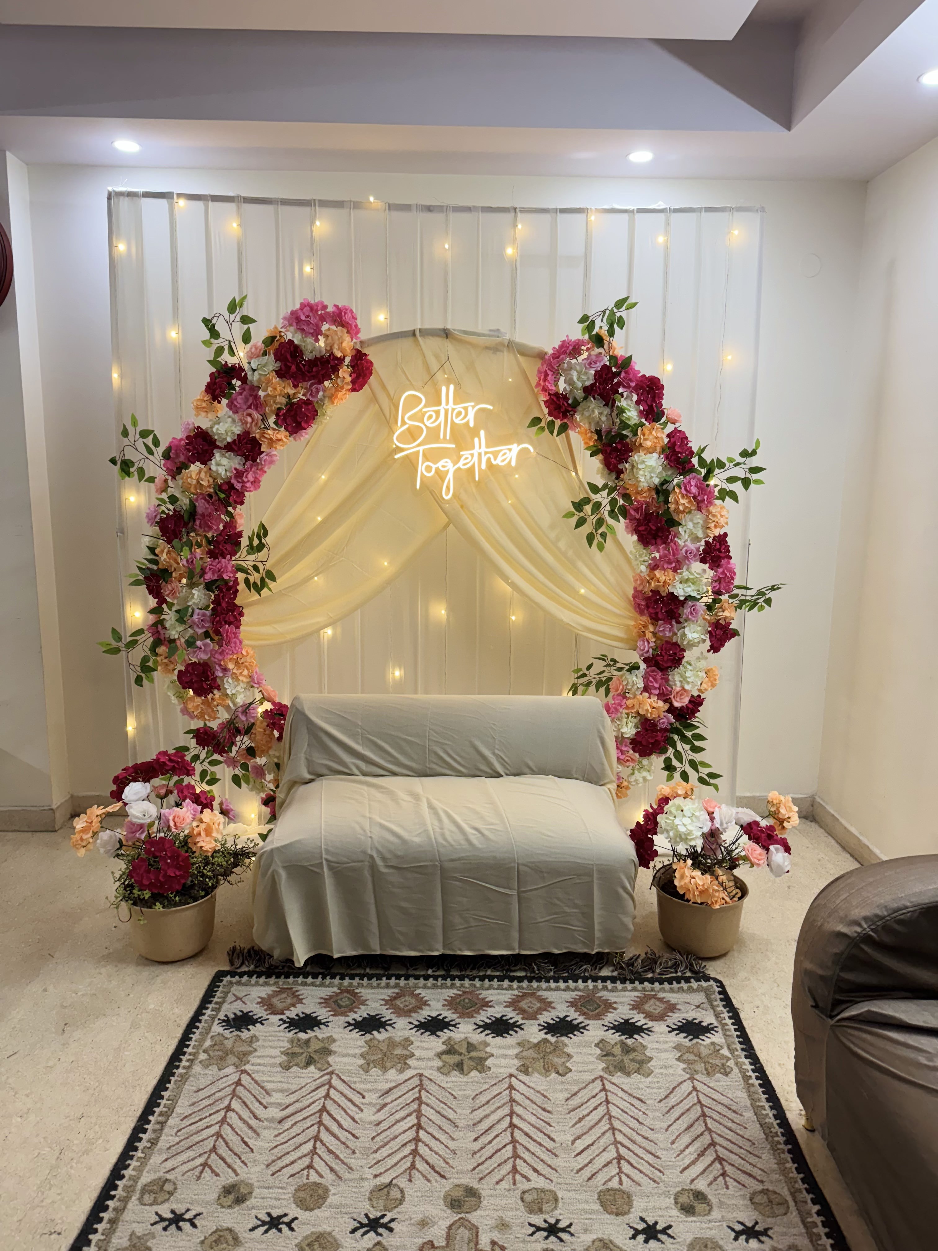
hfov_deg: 56.8
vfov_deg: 71.6
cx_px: 469
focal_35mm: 24
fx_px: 867
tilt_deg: -9.4
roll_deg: -0.9
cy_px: 626
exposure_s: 1/100
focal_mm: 6.76
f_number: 1.78
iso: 200
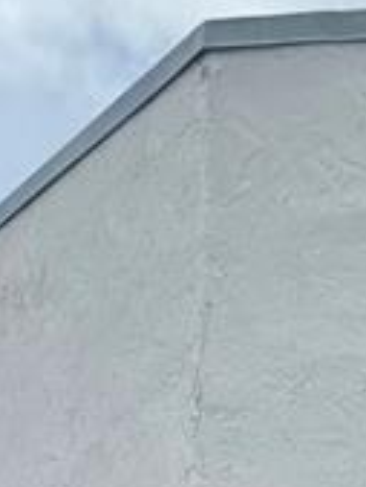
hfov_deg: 8.6
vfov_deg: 9.6
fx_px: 2394
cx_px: 464
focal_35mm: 170
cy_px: 1337
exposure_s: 1/4310
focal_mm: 6.76
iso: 80
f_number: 1.78
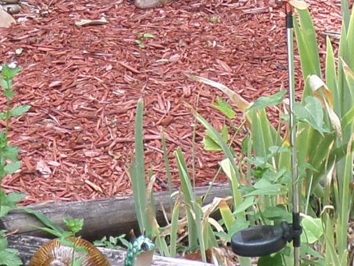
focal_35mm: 142
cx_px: 171
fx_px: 1452
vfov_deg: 10.2
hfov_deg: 13.9
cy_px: -94
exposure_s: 1/250
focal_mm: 4.3
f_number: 3.1
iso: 80
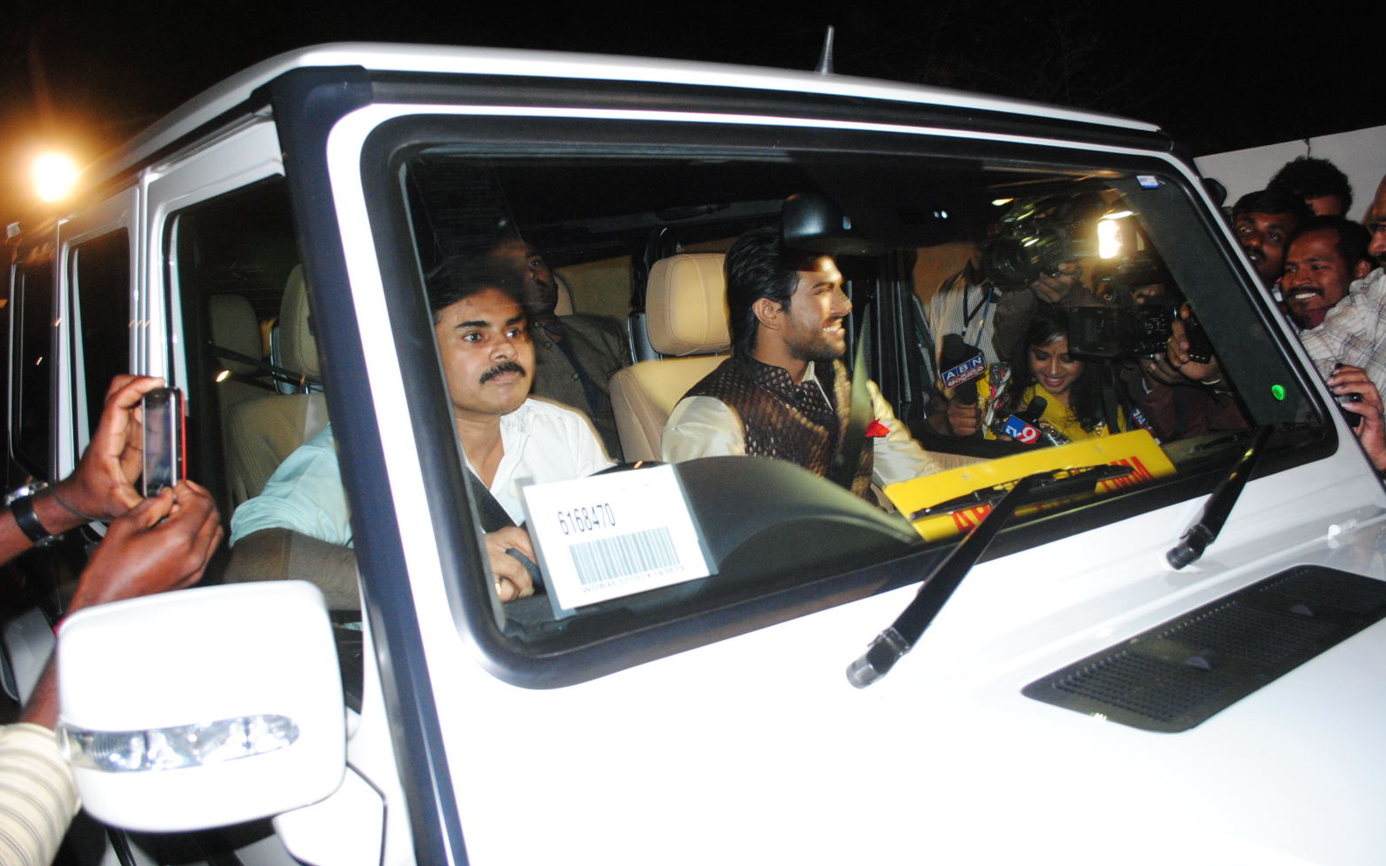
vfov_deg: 44.5
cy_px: 446
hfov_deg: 66.5
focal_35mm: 28
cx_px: 685
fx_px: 1058
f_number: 5
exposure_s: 1/60
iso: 800
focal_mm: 18
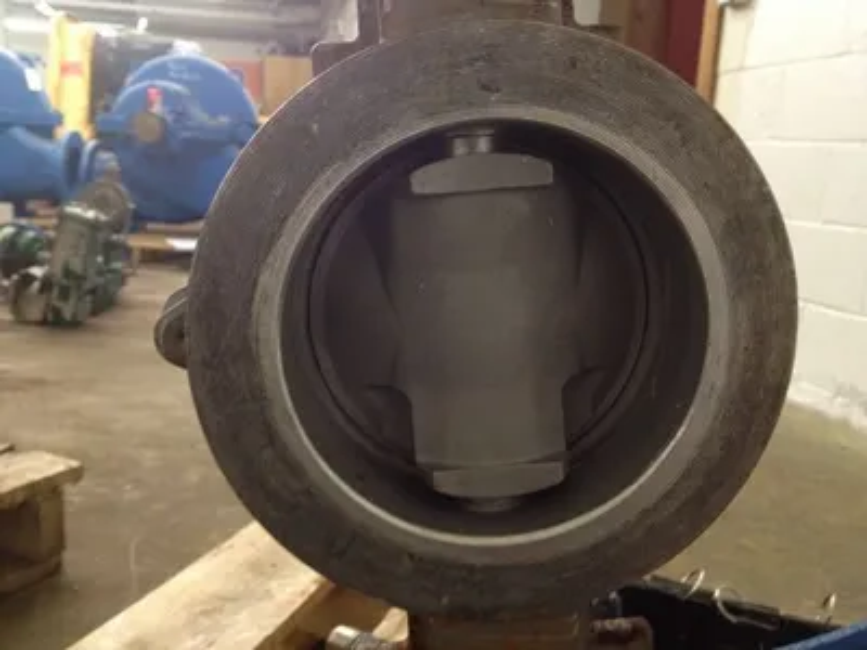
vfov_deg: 40.7
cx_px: 434
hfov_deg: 52.6
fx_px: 877
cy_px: 325
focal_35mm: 35
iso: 200
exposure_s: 1/20
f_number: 2.4
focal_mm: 4.28
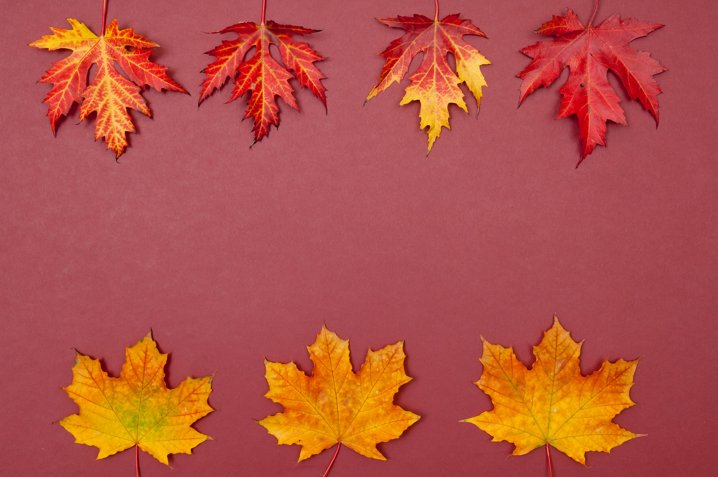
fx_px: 956
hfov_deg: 41.2
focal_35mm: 48
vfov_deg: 28.0
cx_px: 359
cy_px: 238
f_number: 9
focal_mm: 32
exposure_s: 1/160
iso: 200
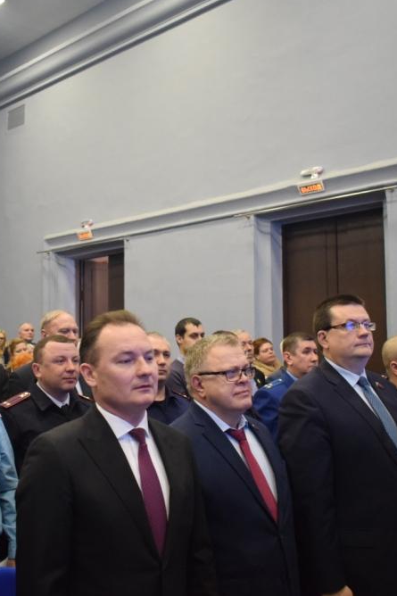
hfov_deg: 29.2
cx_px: 173
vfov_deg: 42.8
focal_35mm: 46
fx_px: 761
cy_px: 298
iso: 2200
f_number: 3.5
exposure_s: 1/60
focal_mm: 20
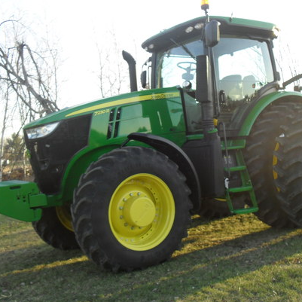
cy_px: 152
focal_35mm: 42
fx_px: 415
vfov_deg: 40.0
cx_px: 176
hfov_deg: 39.9
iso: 100
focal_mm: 6.3
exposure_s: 1/180
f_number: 3.2
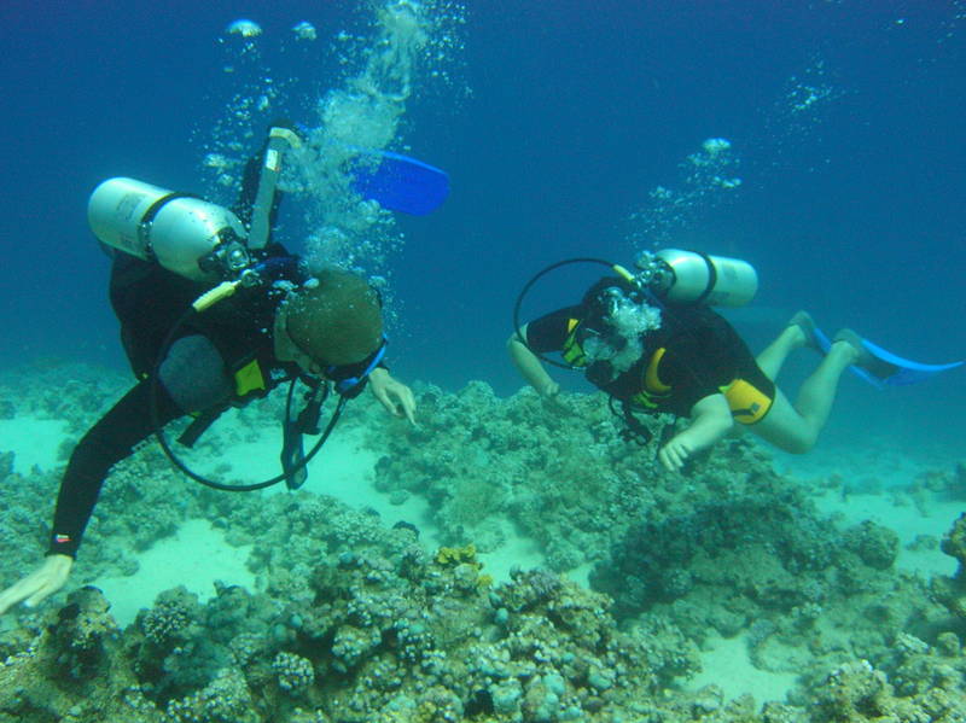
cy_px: 362
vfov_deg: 41.8
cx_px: 483
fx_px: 948
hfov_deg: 54.0
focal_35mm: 34
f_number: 4.9
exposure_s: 1/93.4
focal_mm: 5.7
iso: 50
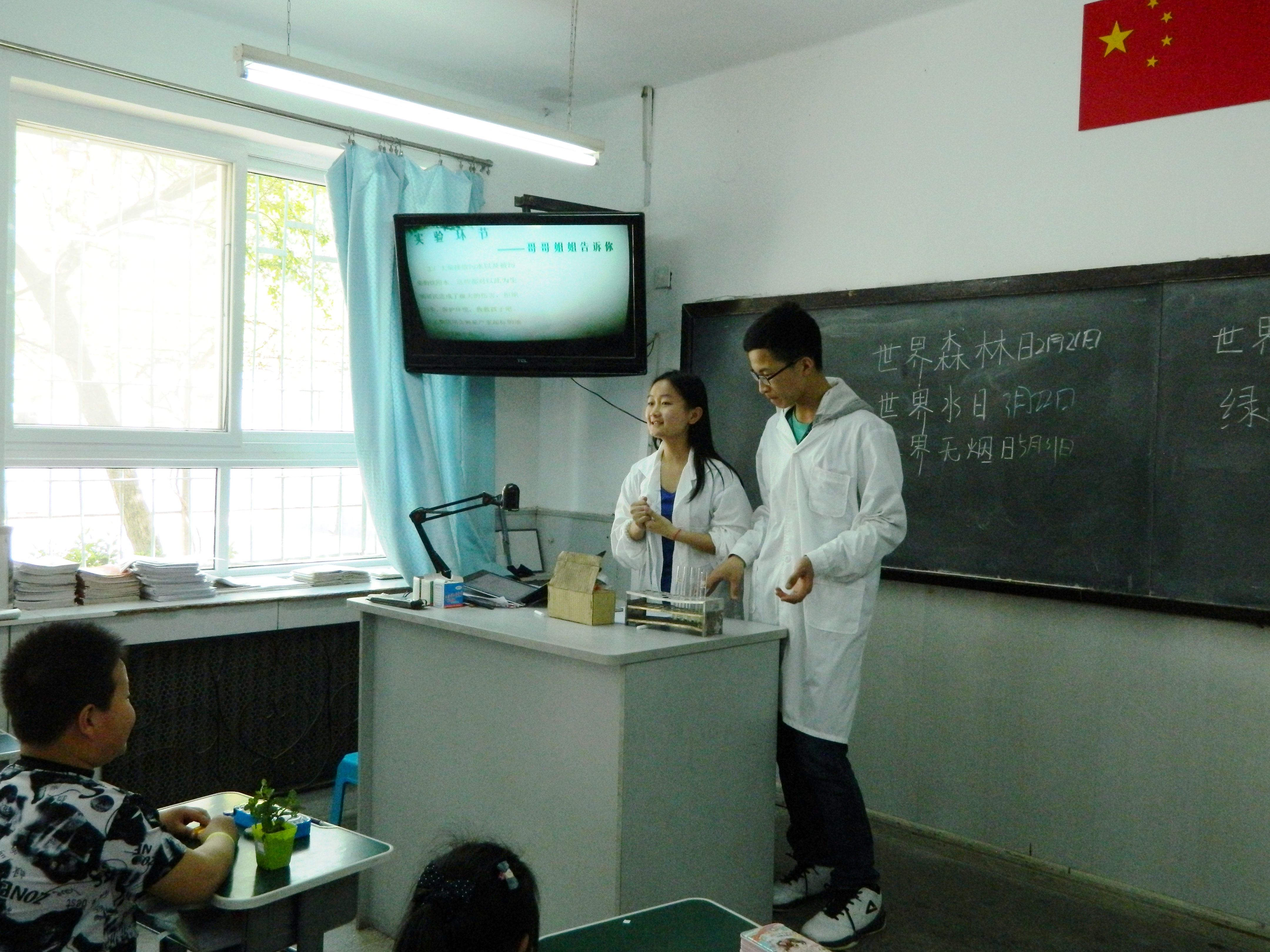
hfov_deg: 58.4
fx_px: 1137
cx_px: 635
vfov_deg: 45.4
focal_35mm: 31
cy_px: 476
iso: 400
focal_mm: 5.6
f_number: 3.2
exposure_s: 1/100
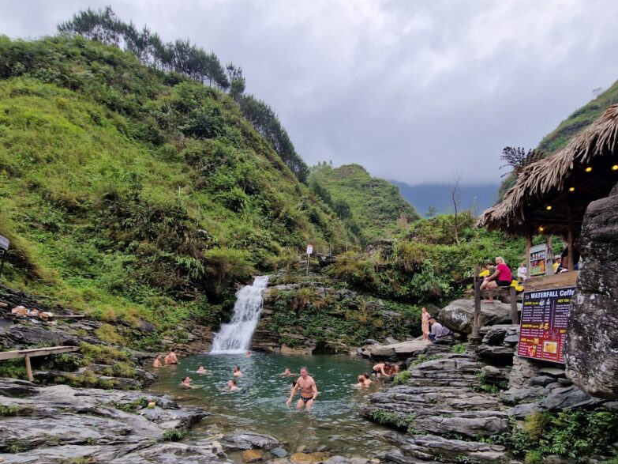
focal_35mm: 17
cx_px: 328
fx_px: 303
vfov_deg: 73.5
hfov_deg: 90.9
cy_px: 289
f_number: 2.2
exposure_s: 1/174
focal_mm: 2.2
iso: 50
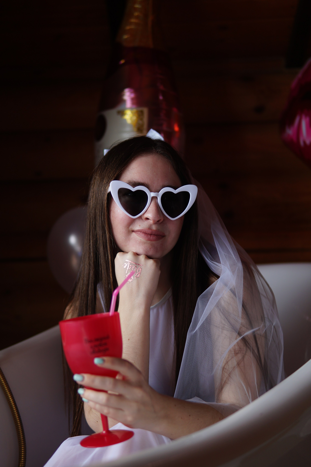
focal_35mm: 45
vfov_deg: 43.6
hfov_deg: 29.8
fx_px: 584
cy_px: 234
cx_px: 156
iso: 100
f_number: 1.4
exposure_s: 1/250
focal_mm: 30
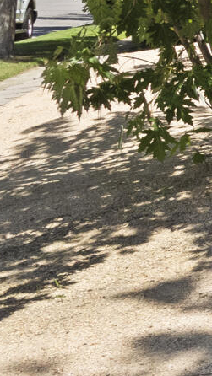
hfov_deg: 7.9
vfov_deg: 21.6
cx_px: 862
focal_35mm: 94
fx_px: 939
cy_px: -30
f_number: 11
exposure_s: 1/1000
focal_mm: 16
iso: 1000
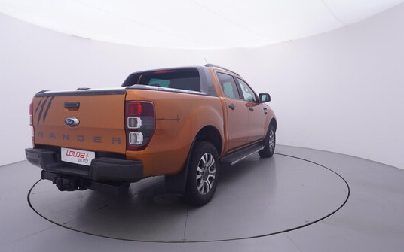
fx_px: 259
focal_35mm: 24
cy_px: 118
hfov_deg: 75.9
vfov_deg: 51.9
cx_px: 203
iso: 200
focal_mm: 15
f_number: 5
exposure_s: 1/80
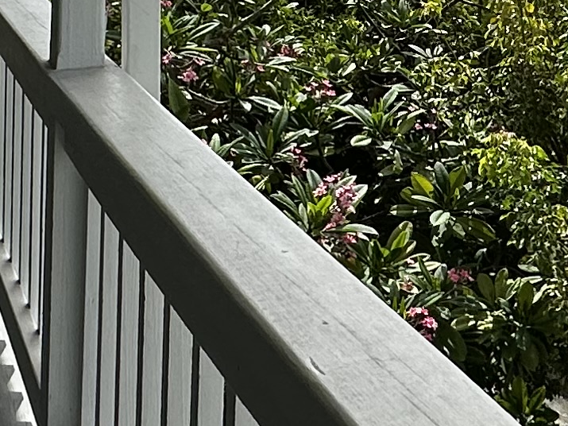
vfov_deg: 17.7
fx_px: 1296
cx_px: 445
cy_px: -94
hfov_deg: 24.4
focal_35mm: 79
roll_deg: -2.9
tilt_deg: -2.1
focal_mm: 2.22
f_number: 2.2
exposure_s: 1/4132
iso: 50
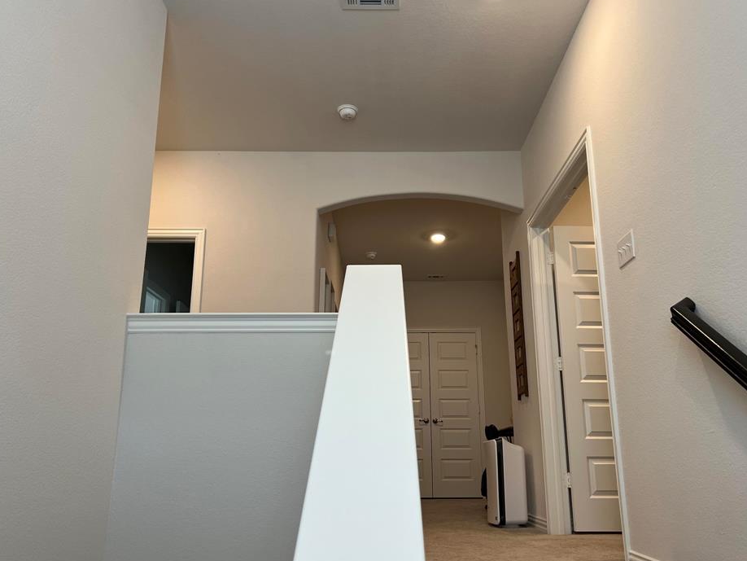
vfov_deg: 48.2
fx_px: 626
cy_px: 287
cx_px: 384
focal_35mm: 29
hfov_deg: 61.6
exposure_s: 1/120
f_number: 1.5
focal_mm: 5.7
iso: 100
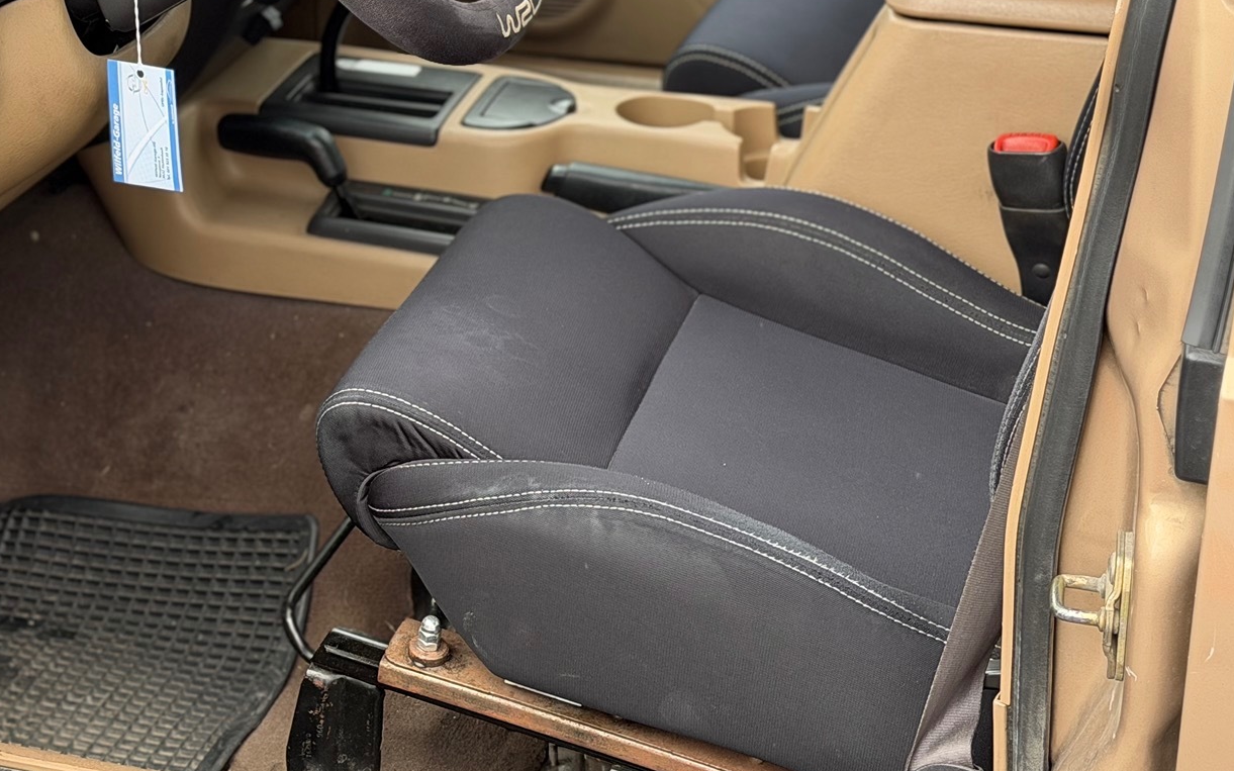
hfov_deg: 24.4
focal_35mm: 84
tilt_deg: -17.6
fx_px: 2825
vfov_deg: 15.4
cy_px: 71
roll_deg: +2.0
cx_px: 348
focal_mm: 6.76
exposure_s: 1/299
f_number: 1.78
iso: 80
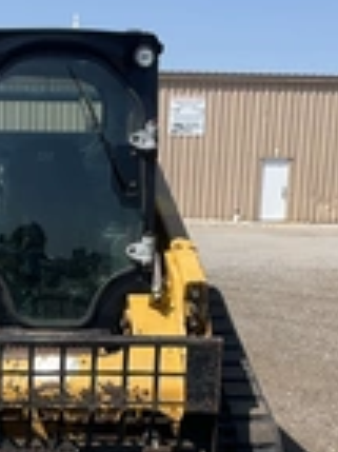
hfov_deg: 18.0
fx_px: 1056
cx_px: 47
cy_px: 386
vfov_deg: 23.6
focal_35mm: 81
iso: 25
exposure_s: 1/1675
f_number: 1.8
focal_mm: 3
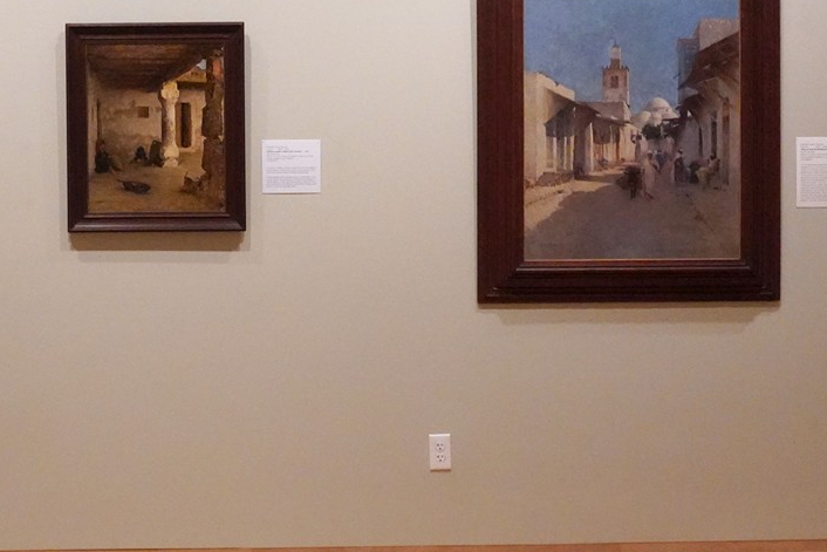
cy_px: 93
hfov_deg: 23.7
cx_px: 227
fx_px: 1953
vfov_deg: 15.9
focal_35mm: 85
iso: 8000
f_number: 11
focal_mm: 30
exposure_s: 1/80
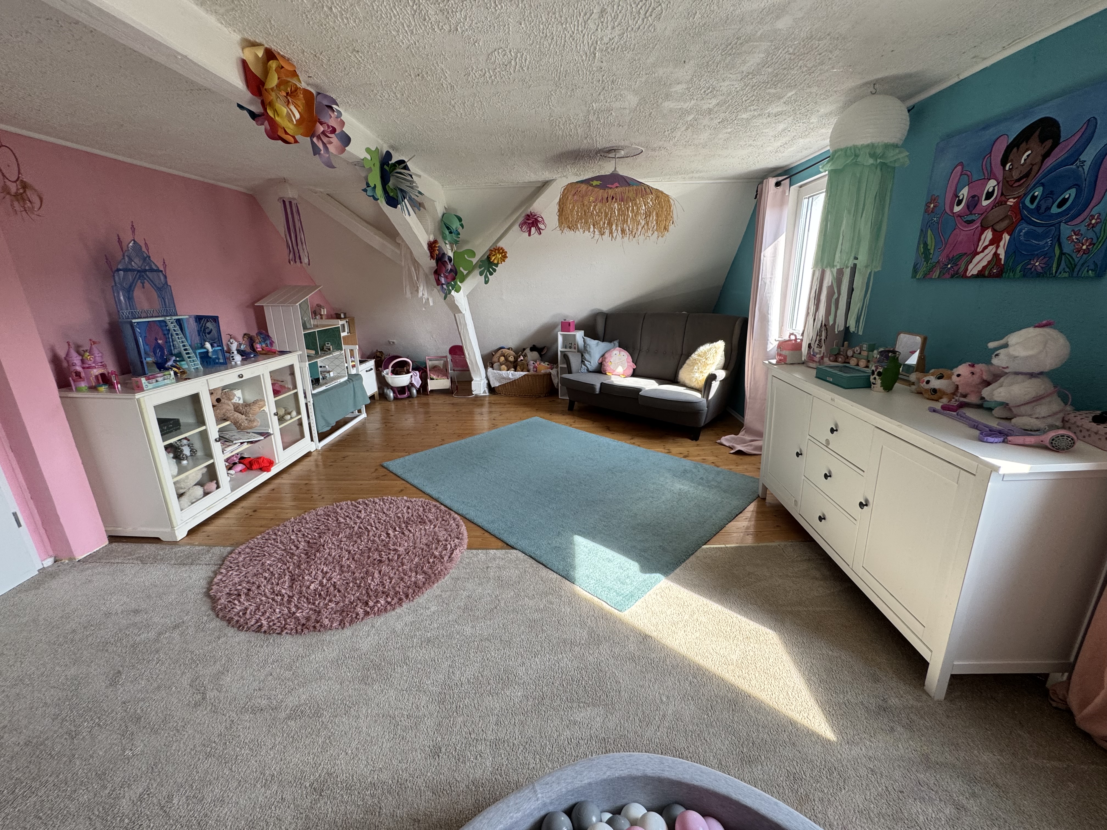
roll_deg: +1.8
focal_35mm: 14
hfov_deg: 102.1
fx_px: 448
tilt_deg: -16.2
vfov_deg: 85.7
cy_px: 415
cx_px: 554
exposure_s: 1/99
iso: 125
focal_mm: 2.22
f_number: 2.2
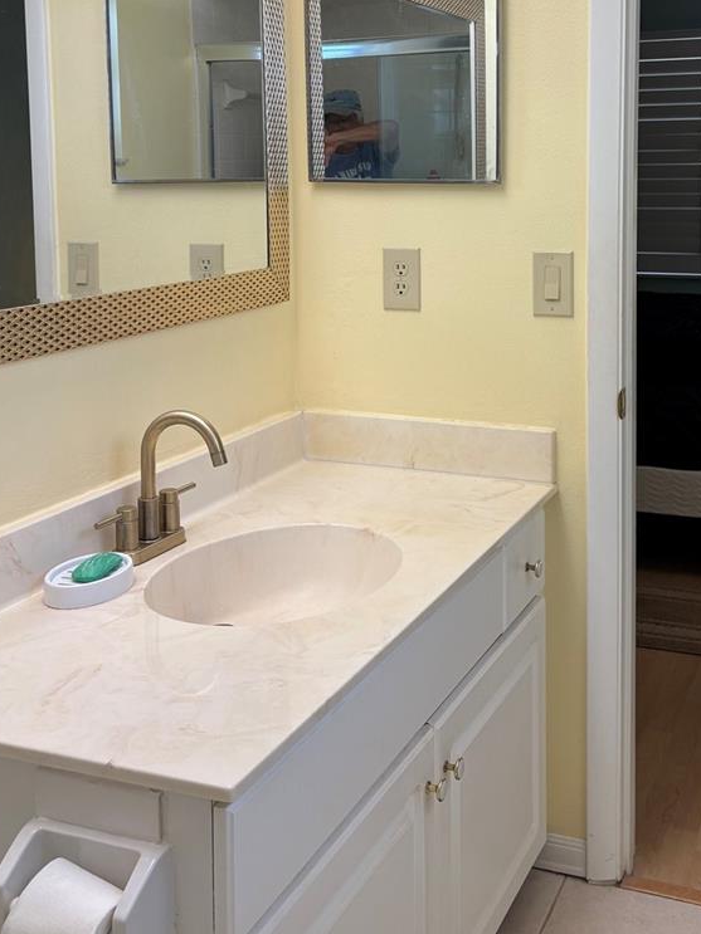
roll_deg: +0.2
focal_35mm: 42
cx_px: 507
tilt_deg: -3.0
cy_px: 270
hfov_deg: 33.8
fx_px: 1134
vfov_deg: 43.8
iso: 64
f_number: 1.6
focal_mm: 5.96
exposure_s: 1/120
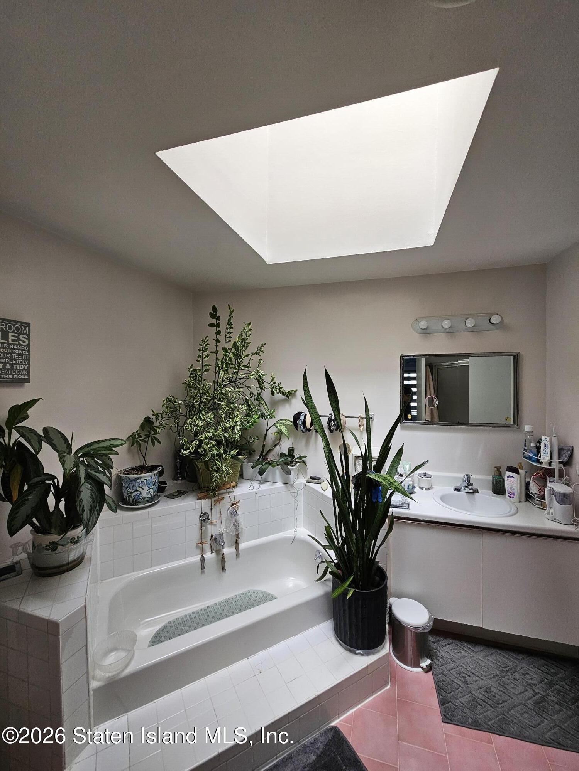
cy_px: 386
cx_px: 290
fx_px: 290
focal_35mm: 13
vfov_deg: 106.2
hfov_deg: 89.9
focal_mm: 2.2
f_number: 2.2
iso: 100
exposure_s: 1/60
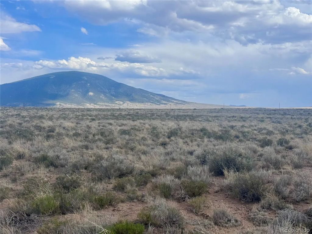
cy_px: 117
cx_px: 156
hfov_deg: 39.7
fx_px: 433
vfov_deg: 30.3
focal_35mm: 48
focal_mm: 6.76
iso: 64
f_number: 1.78
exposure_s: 1/5376
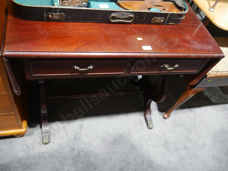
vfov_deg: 49.7
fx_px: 184
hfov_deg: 63.4
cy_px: 86
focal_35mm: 28
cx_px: 114
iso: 1000
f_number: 3.5
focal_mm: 14
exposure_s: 1/60
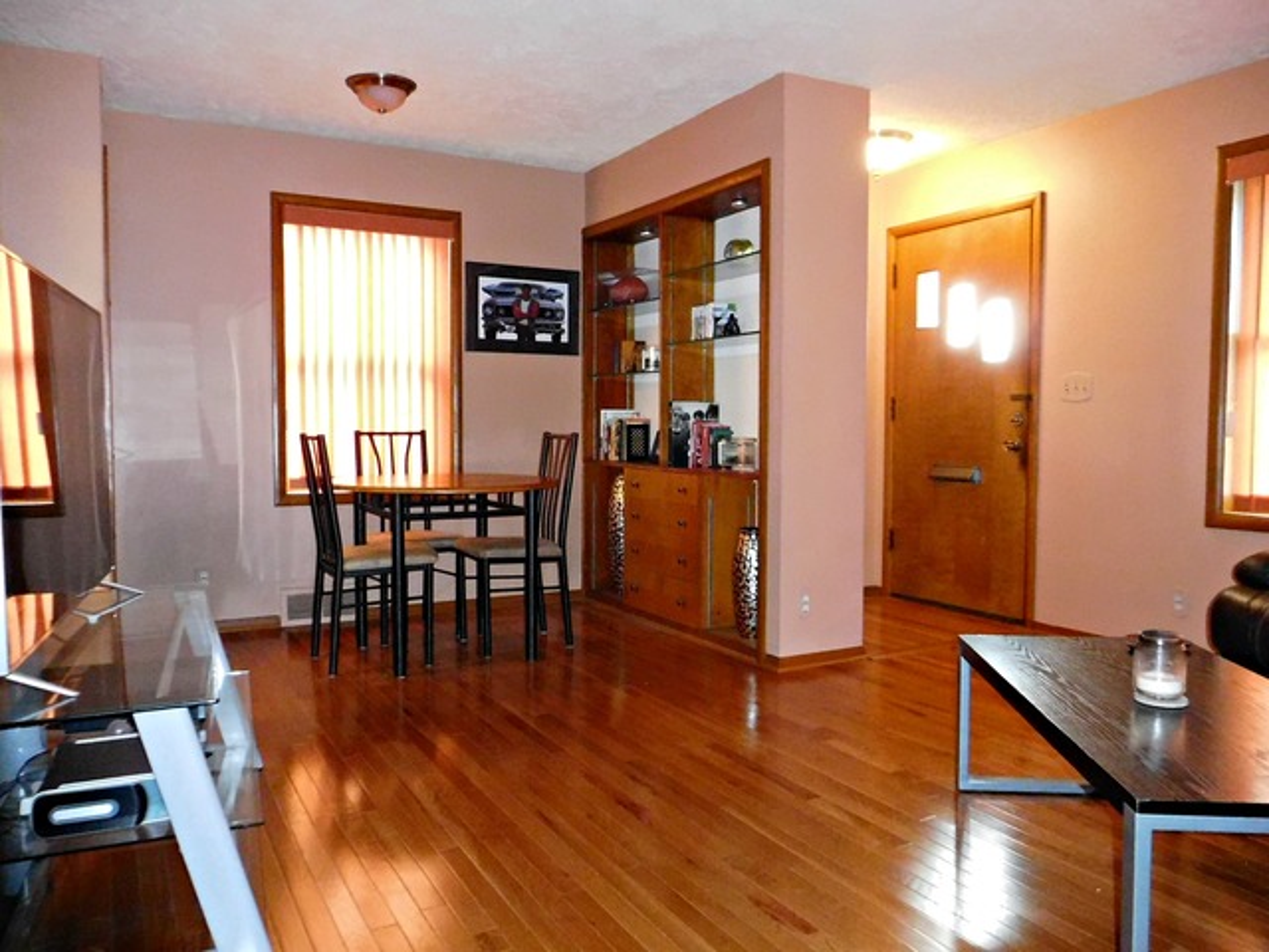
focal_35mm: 25
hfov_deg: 69.4
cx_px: 634
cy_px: 476
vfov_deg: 54.9
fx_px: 916
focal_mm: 4.5
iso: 1600
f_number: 3.4
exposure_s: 1/30
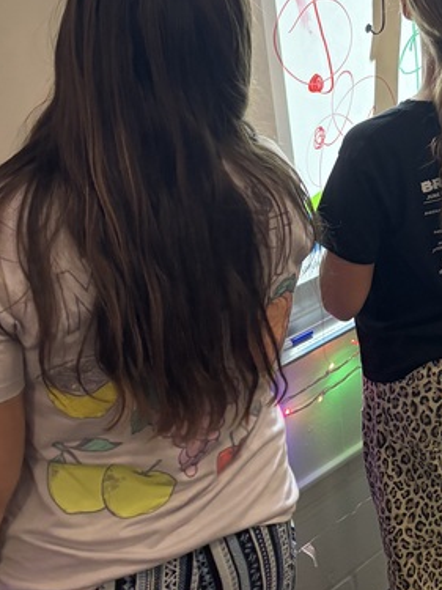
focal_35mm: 71
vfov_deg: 27.0
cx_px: 573
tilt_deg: -17.8
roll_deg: +0.8
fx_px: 1209
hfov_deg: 19.2
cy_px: 131
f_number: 1.6
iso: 125
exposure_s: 1/49
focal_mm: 5.96
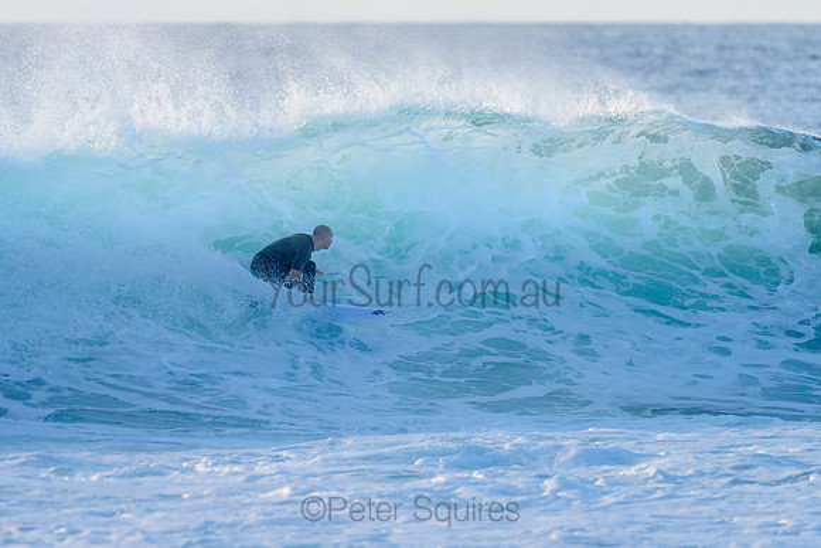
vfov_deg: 2.2
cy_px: 213
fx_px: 13966
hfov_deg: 3.4
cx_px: 410
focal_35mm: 612
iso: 900
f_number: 5.6
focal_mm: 500
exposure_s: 1/2000
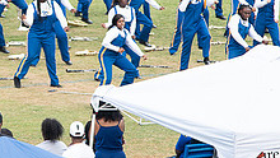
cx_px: 53
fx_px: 3001
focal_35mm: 404
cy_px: 43
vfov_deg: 3.0
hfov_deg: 5.3
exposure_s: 1/200
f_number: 4
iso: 400
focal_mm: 110
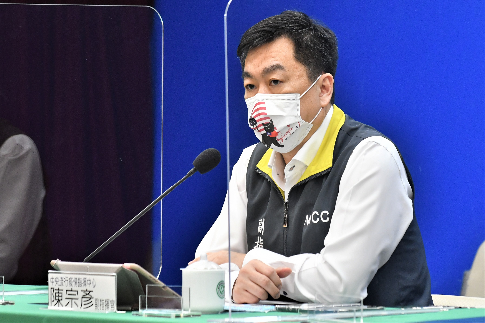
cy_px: 162
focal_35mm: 218
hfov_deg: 9.5
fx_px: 2930
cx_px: 242
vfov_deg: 6.3
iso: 1600
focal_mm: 145
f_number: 5.6
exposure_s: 1/160
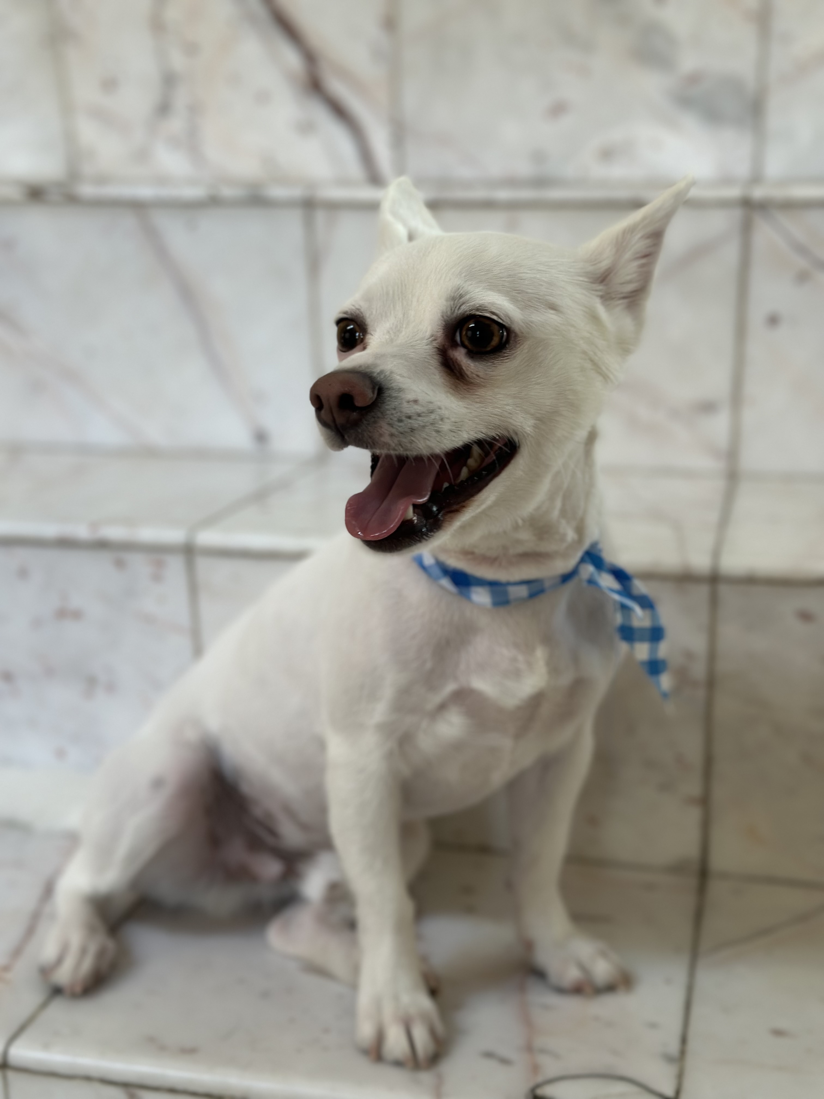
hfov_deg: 30.3
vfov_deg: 39.7
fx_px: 1523
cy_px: 550
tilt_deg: -12.9
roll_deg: -0.4
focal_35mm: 48
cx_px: 412
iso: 200
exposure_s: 1/60
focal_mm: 6.86
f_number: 1.78
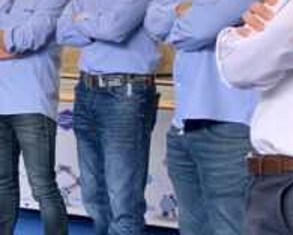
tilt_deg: -4.5
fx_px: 867
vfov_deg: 15.4
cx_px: -192
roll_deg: -2.1
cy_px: 78
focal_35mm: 100
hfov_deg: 16.7
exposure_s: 1/50
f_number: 1.8
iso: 100
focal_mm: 4.25
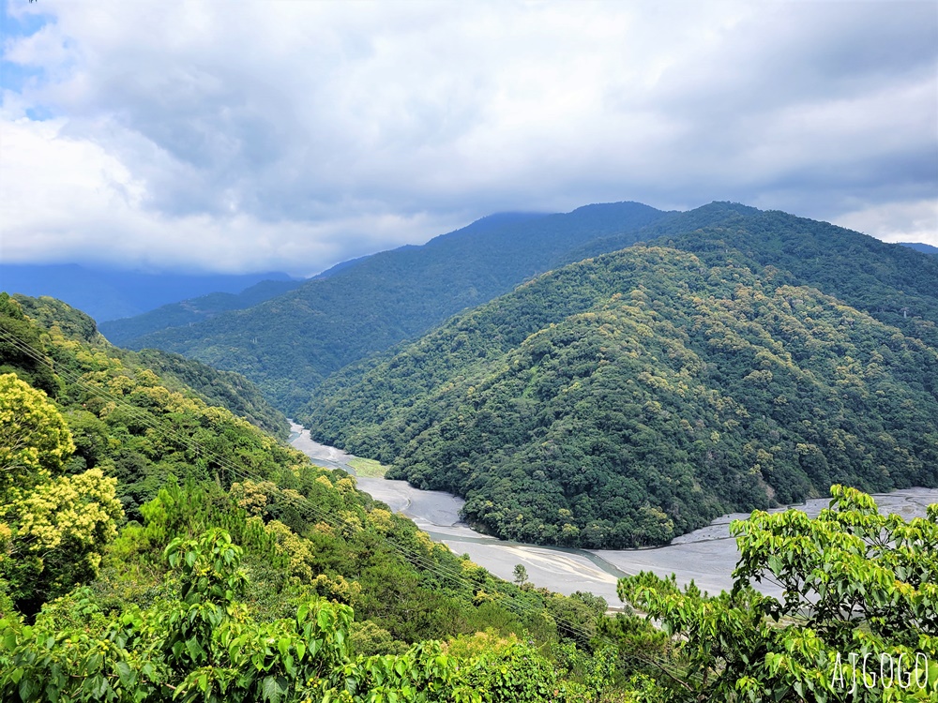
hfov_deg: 67.3
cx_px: 469
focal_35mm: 26
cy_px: 352
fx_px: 705
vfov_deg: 53.1
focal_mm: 5.4
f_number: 1.8
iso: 40
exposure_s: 1/2586
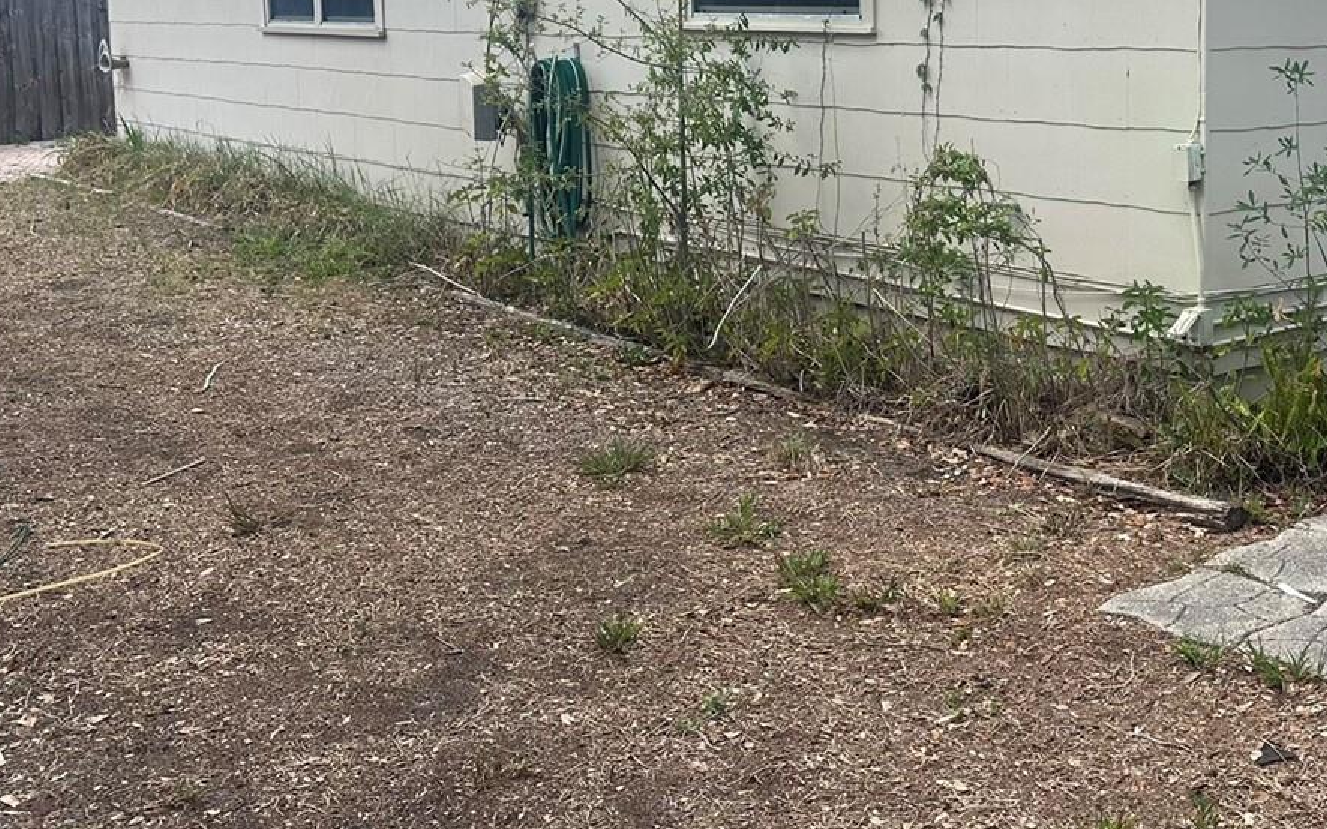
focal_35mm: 46
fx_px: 1663
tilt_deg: -3.1
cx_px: 1062
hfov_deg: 41.6
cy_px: 178
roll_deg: -0.3
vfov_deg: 27.5
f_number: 1.78
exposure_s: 1/1119
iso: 80
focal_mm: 6.86
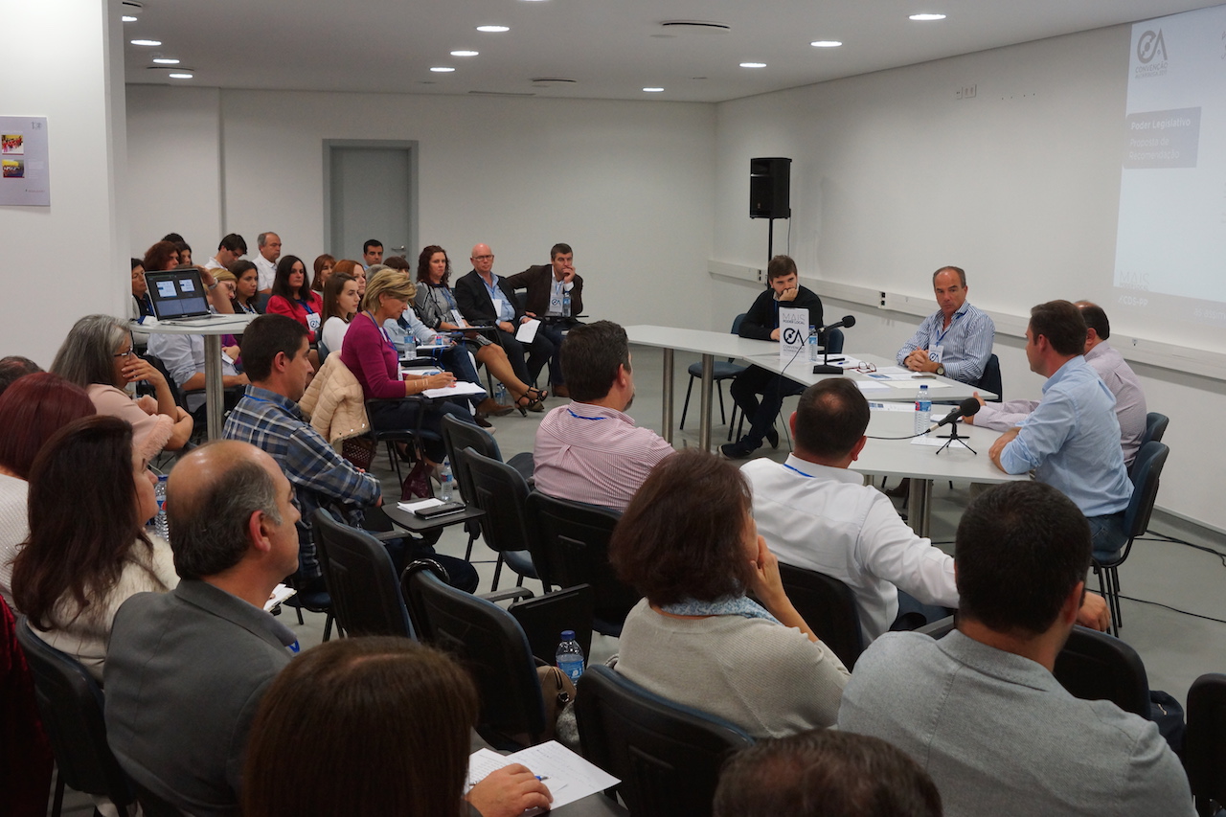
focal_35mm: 36
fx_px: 1226
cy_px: 408
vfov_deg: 36.9
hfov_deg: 53.1
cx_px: 613
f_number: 4.5
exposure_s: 1/80
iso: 800
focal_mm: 24
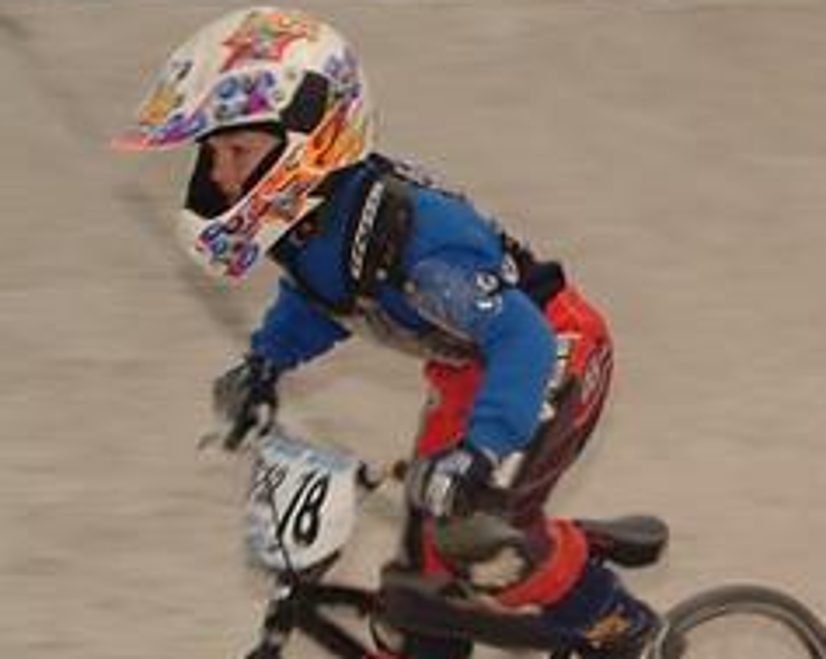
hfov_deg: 14.0
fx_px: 3254
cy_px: 537
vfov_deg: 11.5
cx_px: 1032
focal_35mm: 133
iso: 100
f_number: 11
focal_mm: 35
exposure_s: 1/125
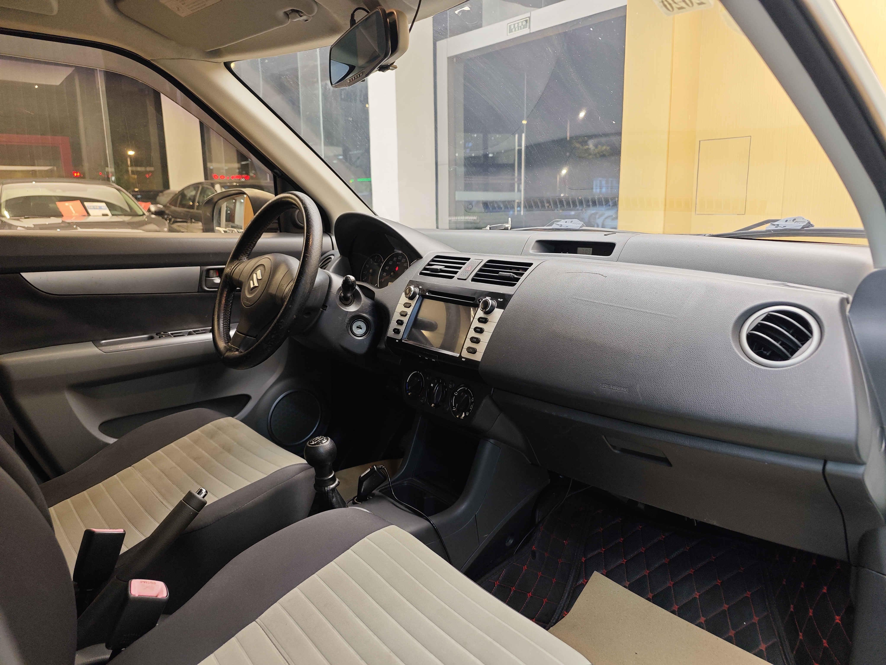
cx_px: 443
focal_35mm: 23
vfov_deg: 58.9
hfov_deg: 73.9
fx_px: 589
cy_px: 332
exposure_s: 1/126
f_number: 1.9
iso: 640
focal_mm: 8.7
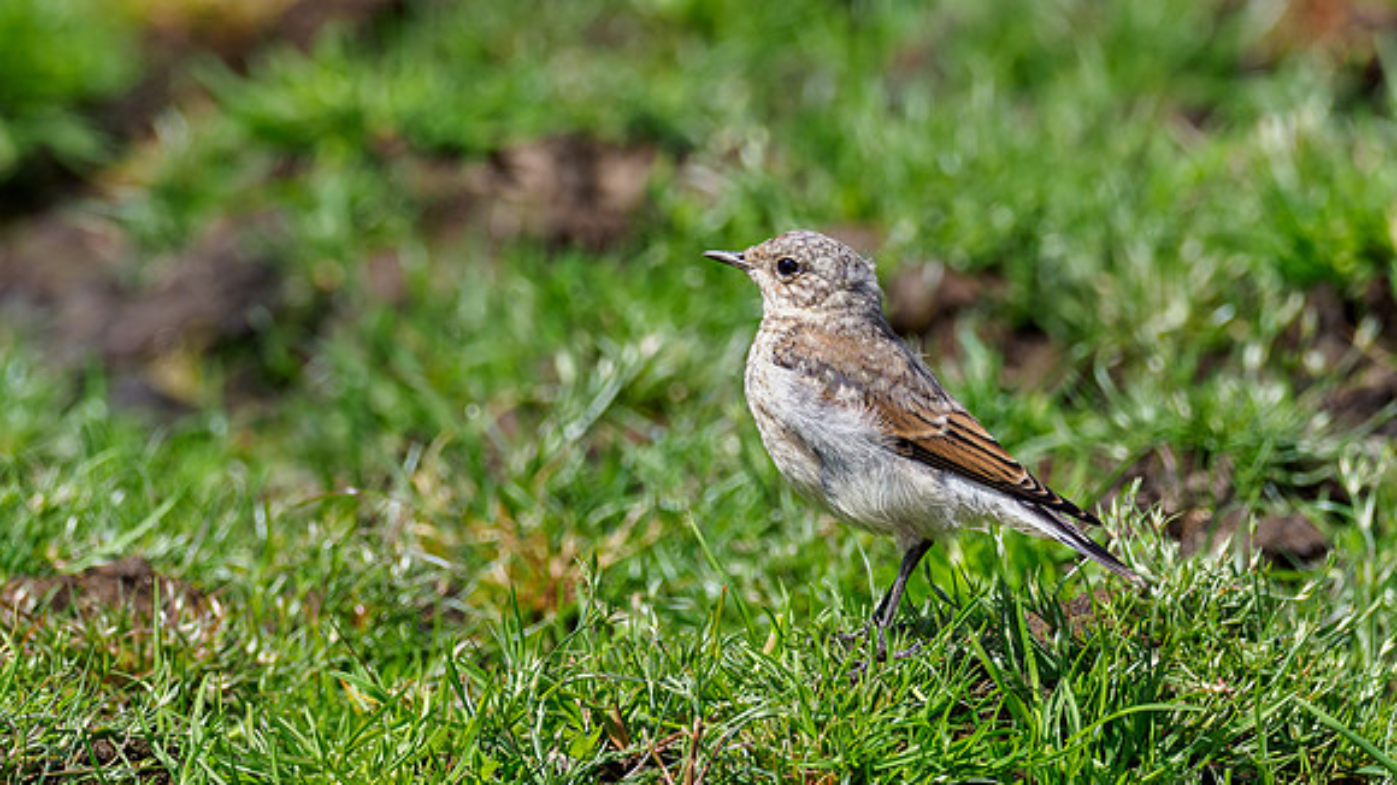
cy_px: 264
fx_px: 35965
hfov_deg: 2.2
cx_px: 727
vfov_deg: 1.3
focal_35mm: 971
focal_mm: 300
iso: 250
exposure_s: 1/1250
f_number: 4.5
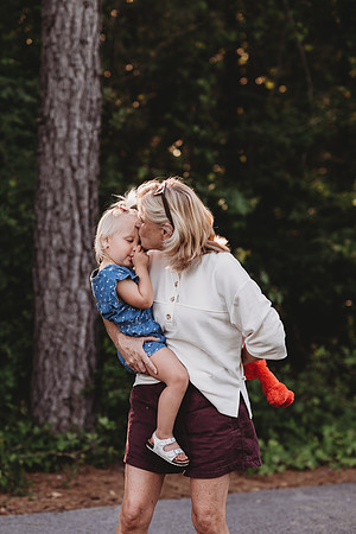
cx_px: 178
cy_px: 267
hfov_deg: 16.1
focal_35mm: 85
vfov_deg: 23.9
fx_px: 1261
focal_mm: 85
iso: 100
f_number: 2.2
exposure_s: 1/250
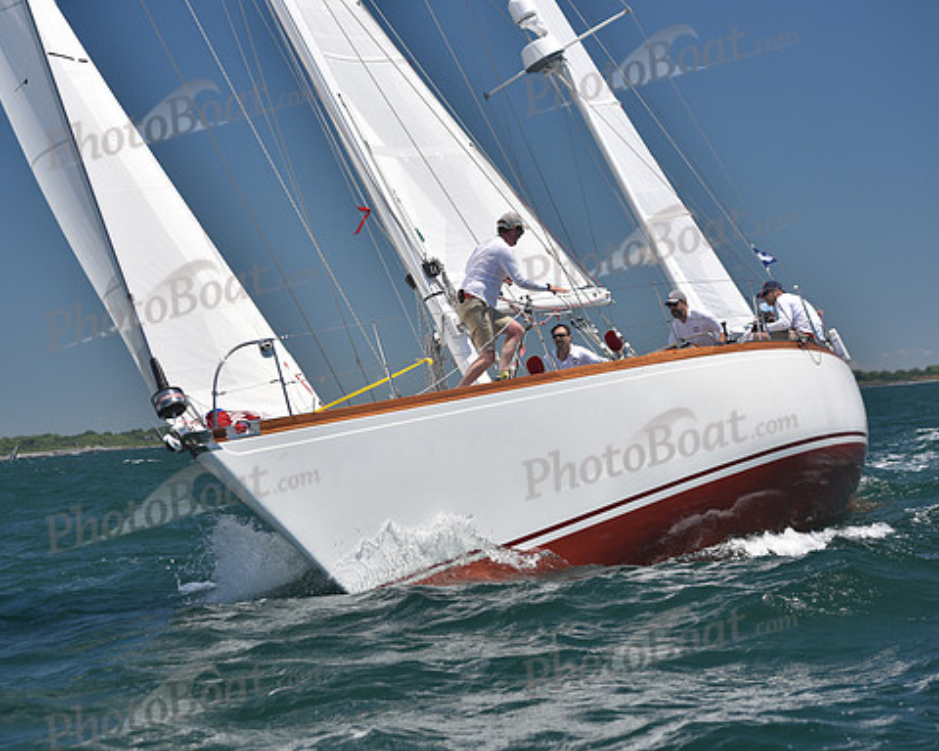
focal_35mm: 102
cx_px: 423
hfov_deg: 18.8
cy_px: 375
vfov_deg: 15.1
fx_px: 2835
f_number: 4.5
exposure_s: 1/1000
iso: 200
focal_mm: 90
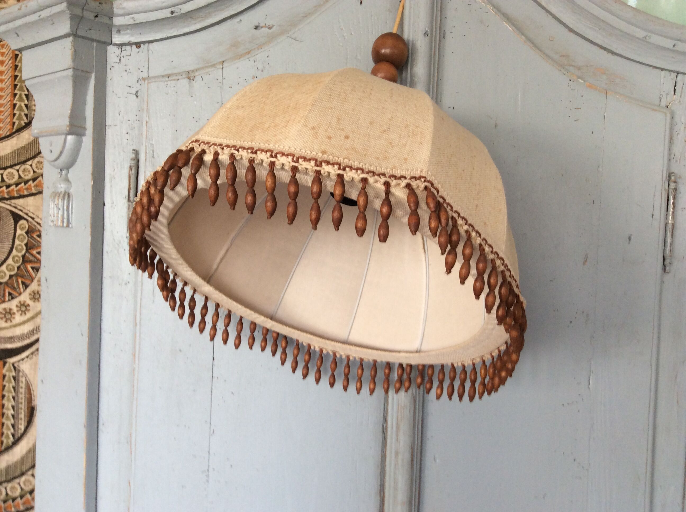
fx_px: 633
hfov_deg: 56.9
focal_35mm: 32
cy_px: 256
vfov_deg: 44.1
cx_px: 343
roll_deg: -1.1
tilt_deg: -1.3
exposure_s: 1/25
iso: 50
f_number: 2.4
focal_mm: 3.3
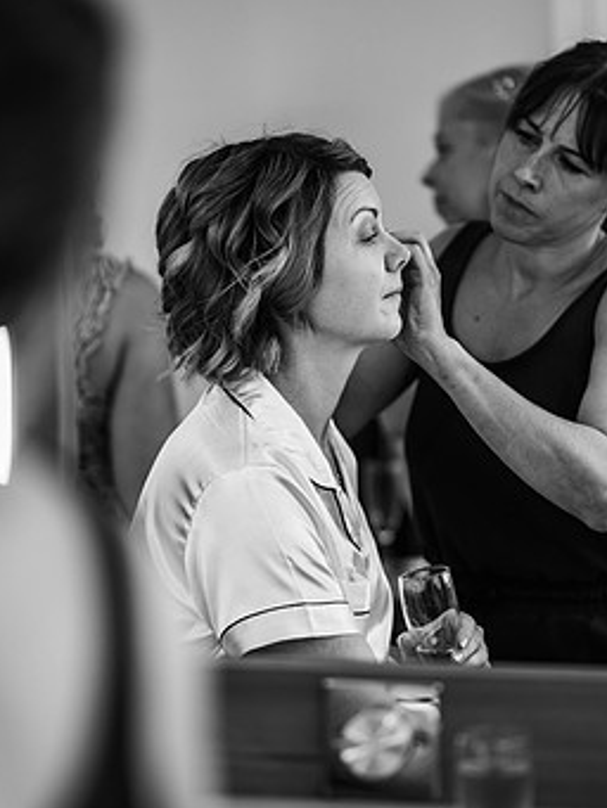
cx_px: 292
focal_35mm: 139
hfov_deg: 10.7
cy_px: 410
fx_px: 3248
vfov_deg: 14.2
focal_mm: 85
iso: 180
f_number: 1.8
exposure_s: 1/200
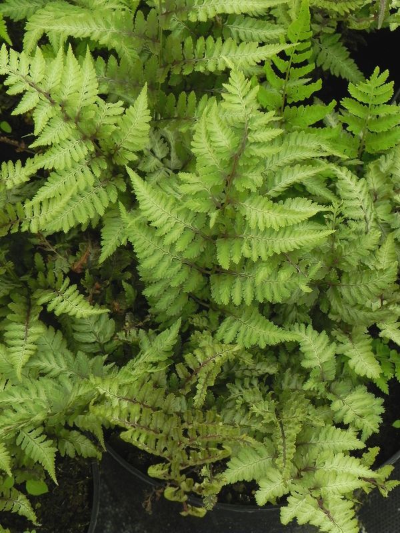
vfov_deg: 16.8
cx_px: 200
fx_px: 1803
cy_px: 266
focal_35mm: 117
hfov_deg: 12.7
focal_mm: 20.8
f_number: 4.5
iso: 160
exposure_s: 1/125
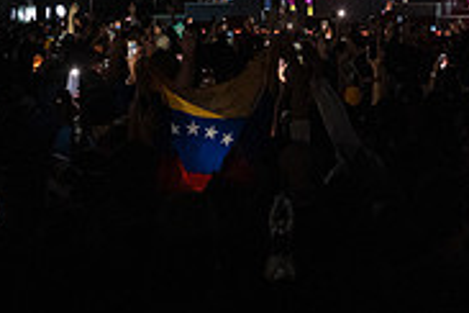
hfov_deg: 21.9
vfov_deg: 14.4
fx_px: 1211
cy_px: -14
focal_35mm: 93
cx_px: 279
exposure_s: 1/320
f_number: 3.5
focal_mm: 29
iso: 5000
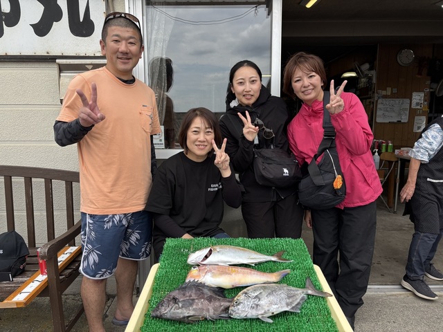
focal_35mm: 26
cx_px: 222
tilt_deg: -7.7
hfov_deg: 67.3
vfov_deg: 53.1
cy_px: 166
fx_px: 333
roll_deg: +0.0
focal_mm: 5.96
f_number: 1.6
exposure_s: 1/787
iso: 50
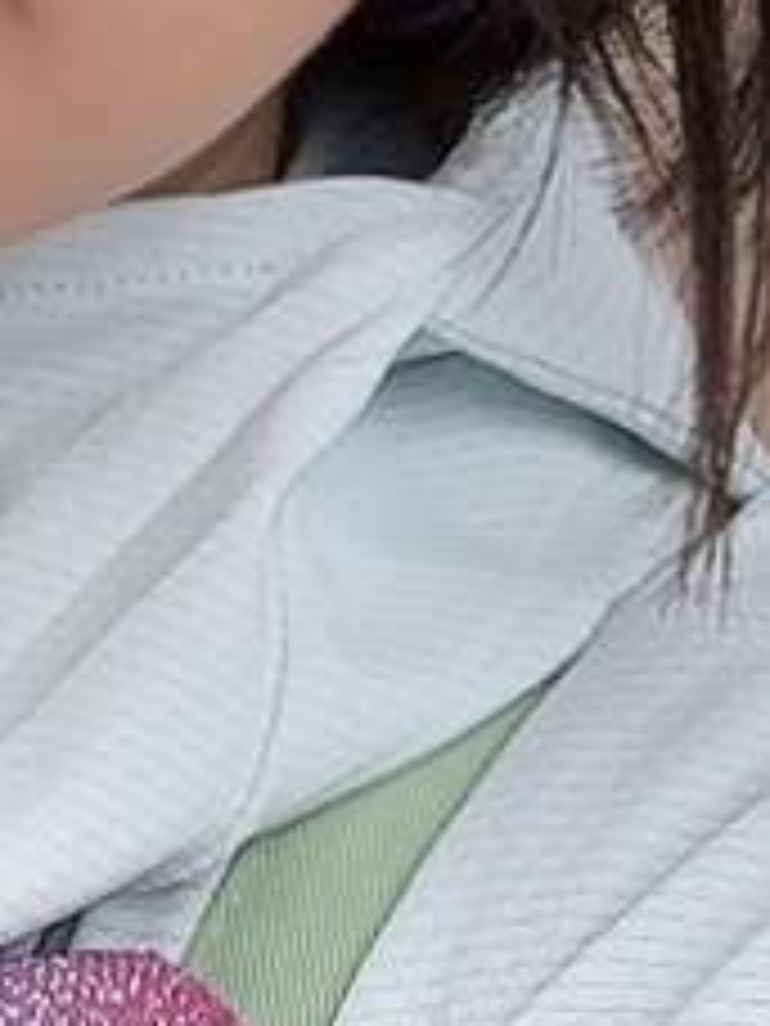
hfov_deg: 8.8
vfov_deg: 12.2
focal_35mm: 162
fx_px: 4805
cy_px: 554
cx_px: -563
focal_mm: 2.69
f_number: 1.9
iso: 32
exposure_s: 1/122
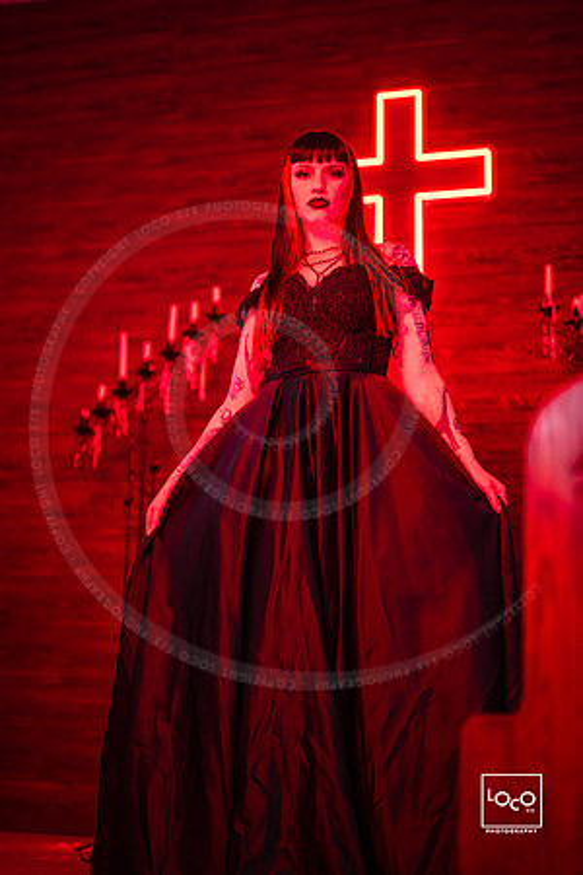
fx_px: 1214
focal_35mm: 50
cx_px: 292
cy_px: 438
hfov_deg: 27.0
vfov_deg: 39.6
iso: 500
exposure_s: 1/200
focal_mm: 50
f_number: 1.2
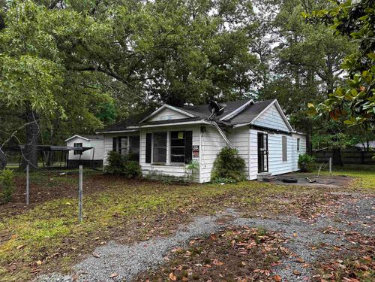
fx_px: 260
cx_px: 188
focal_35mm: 24
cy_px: 141
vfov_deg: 56.8
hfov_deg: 71.6
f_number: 1.78
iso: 80
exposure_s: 1/475
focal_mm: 6.86
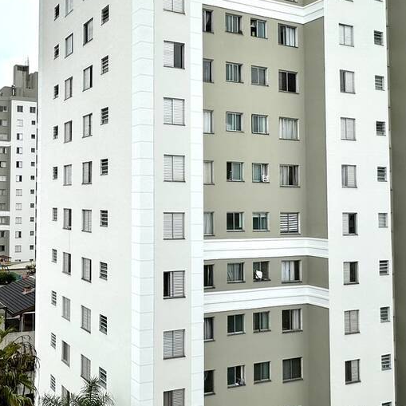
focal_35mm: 35
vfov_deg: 47.1
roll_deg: -0.4
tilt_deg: +2.0
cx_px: 35
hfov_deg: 42.9
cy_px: 179
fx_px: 464
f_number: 2.2
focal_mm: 2.22
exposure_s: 1/1114
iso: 40
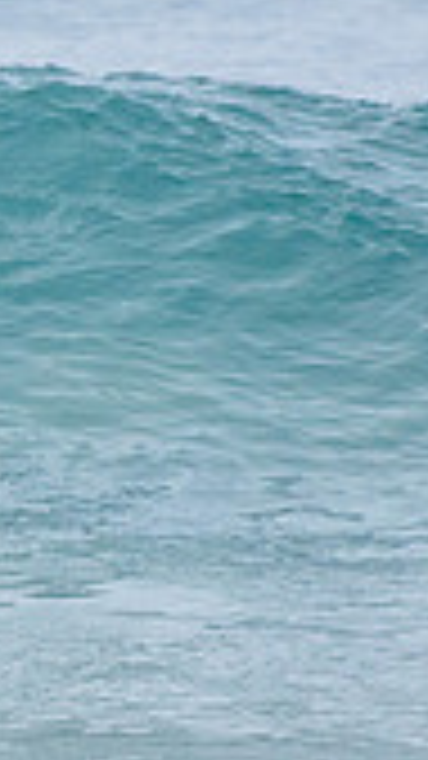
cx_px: -1127
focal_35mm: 2200
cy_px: 287
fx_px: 44409
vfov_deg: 1.0
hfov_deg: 0.6
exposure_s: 1/2000
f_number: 5.6
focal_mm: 500
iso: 1600
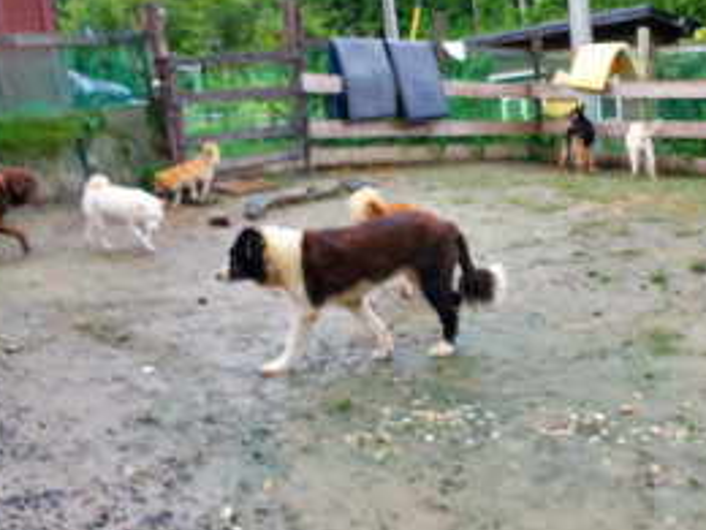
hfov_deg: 45.6
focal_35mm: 40
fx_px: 816
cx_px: 502
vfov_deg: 36.0
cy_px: 264
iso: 125
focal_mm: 4.3
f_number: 2.4
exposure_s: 1/100
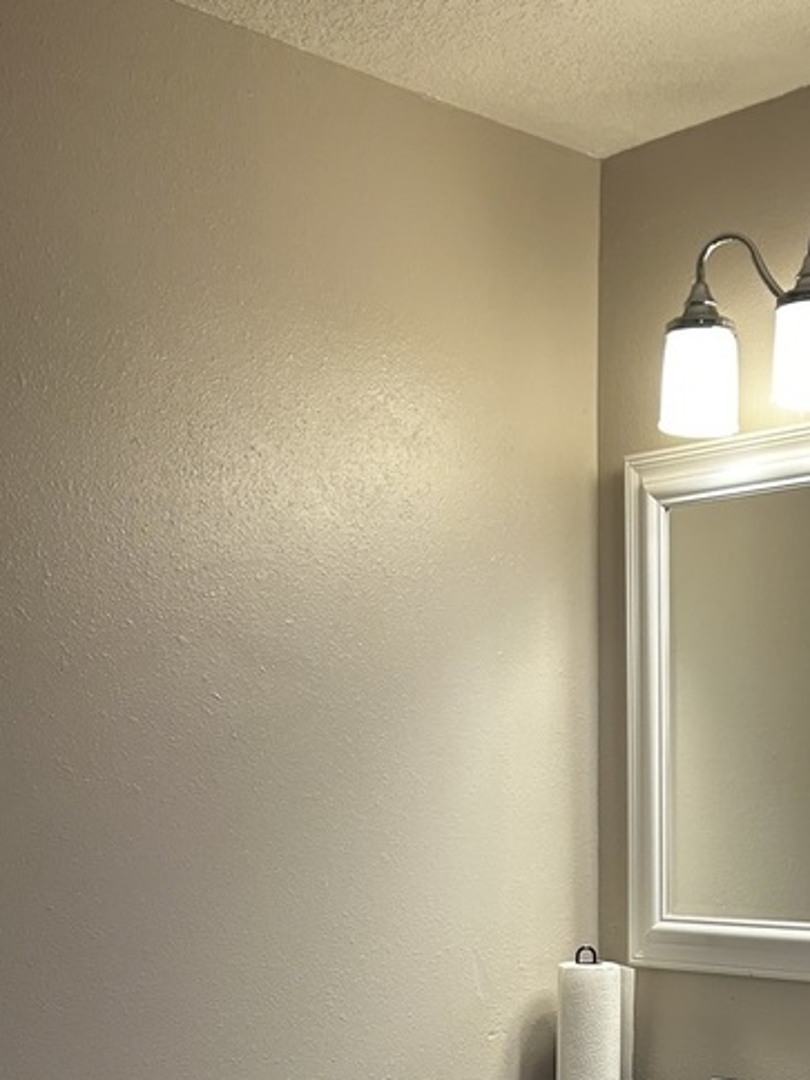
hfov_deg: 24.6
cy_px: 1022
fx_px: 1810
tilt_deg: -4.1
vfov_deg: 31.3
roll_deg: -1.6
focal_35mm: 58
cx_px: 705
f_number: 1.5
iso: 64
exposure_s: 1/120
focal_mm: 5.7
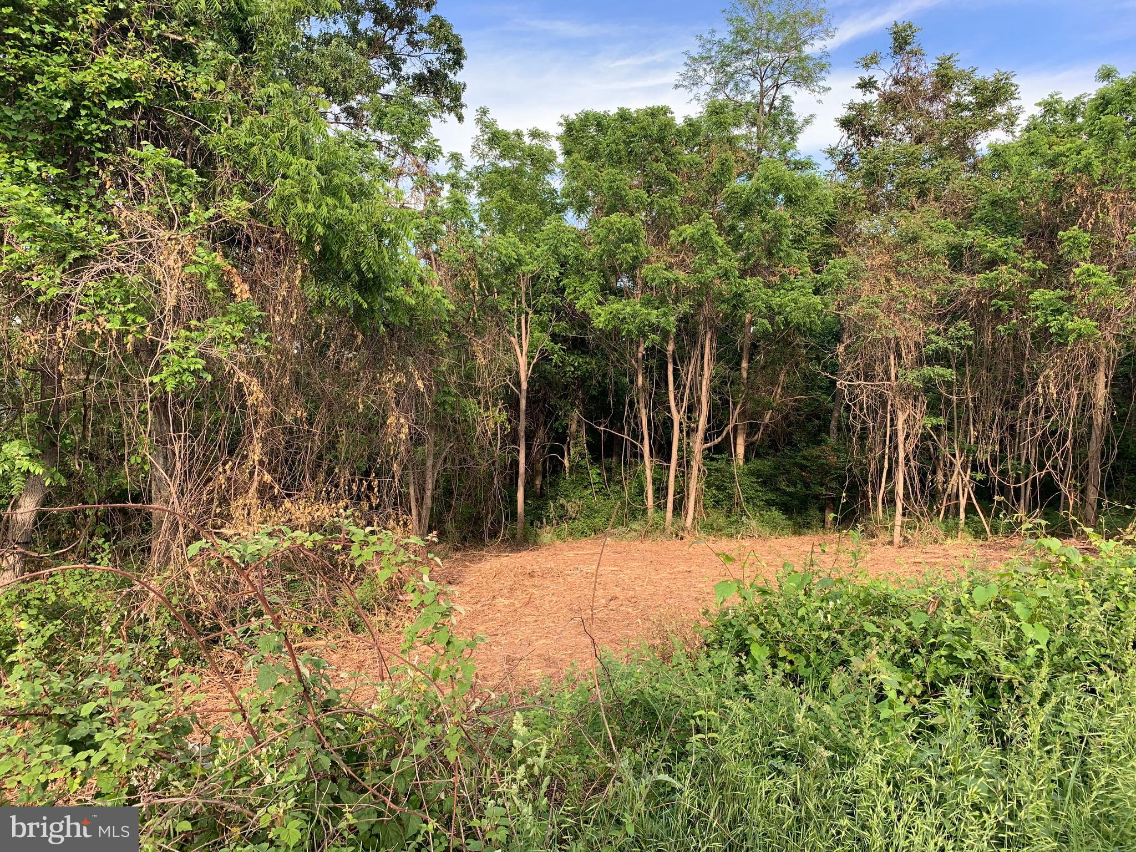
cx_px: 568
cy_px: 426
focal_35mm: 26
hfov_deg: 67.3
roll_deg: -4.9
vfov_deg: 53.1
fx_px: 853
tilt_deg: +0.7
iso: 25
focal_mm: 4.25
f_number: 1.8
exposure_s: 1/222
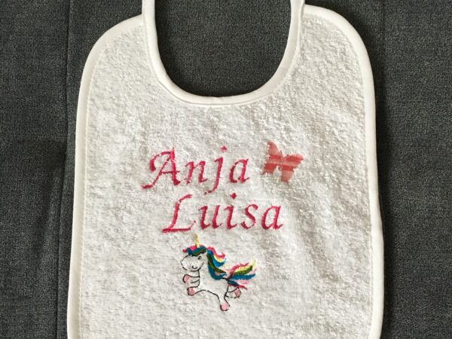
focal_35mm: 29
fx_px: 379
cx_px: 226
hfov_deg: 61.7
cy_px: 170
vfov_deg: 48.2
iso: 200
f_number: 2.2
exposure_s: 1/20
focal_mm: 4.15
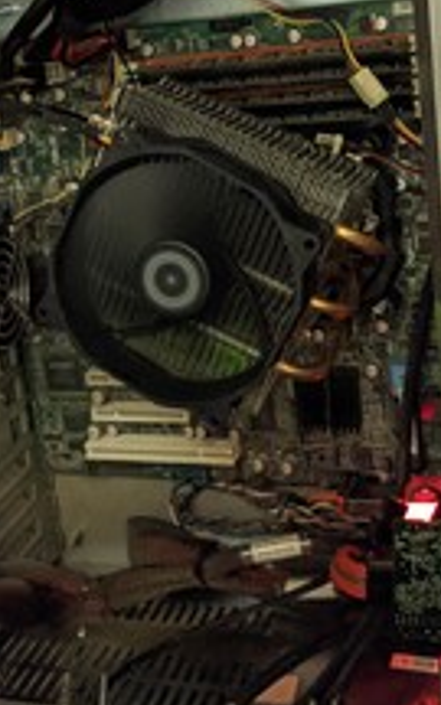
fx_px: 1019
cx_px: 206
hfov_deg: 24.4
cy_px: 235
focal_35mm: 53
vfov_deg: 37.8
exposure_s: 1/16.7
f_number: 1.73
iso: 2417
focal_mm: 4.38
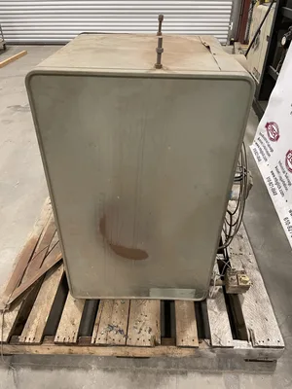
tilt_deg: -36.2
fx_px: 292
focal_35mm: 26
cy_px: 194
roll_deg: +1.3
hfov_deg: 53.1
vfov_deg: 67.3
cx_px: 146
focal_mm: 4.2
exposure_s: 1/60
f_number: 1.6
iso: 400
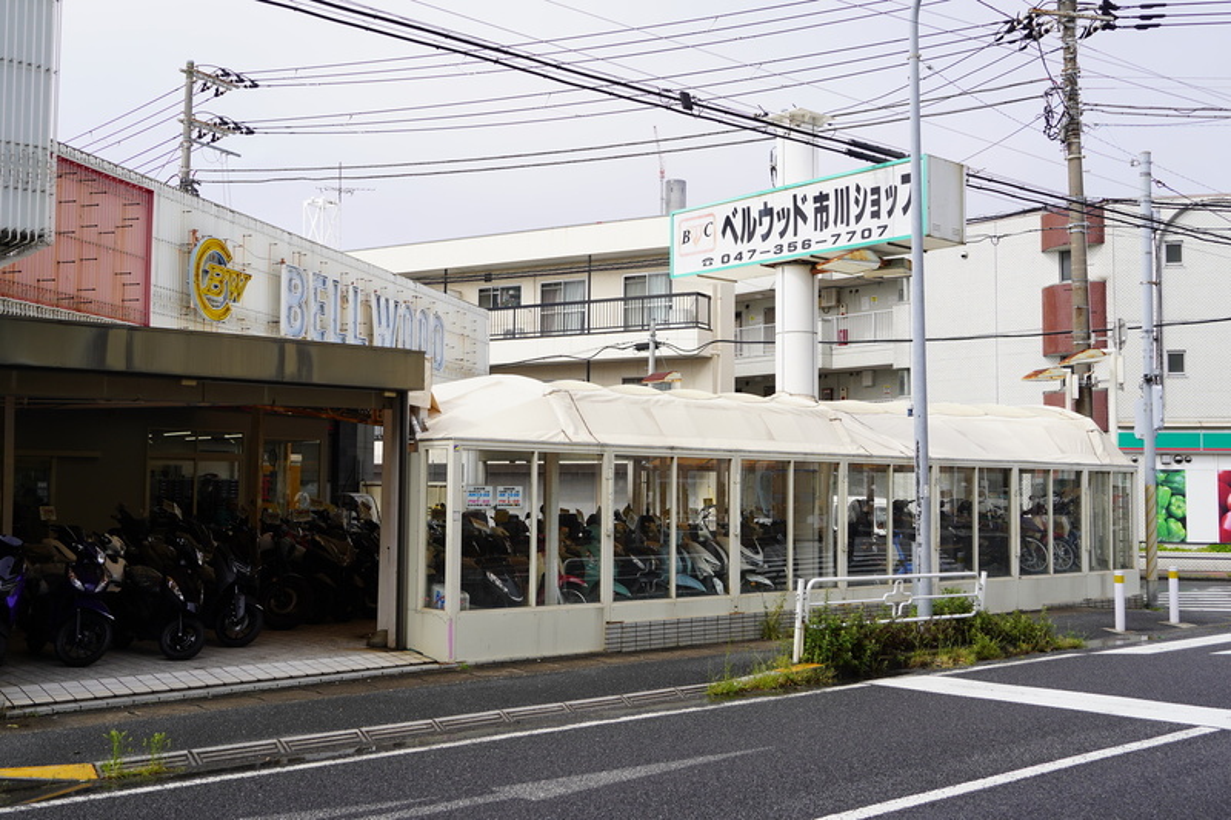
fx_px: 1265
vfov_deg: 35.9
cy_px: 410
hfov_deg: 51.9
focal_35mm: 37
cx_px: 616
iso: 100
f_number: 5.6
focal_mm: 37
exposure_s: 1/500
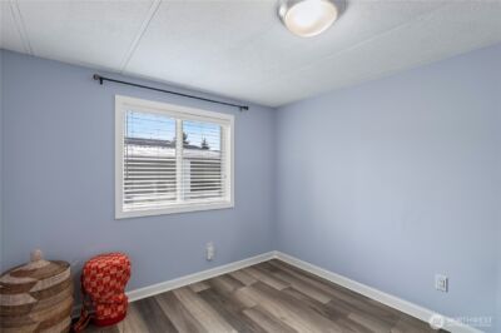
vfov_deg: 73.6
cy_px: 166
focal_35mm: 16
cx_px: 250
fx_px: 222
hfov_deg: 96.8
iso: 200
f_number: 8
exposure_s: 1/13
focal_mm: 16
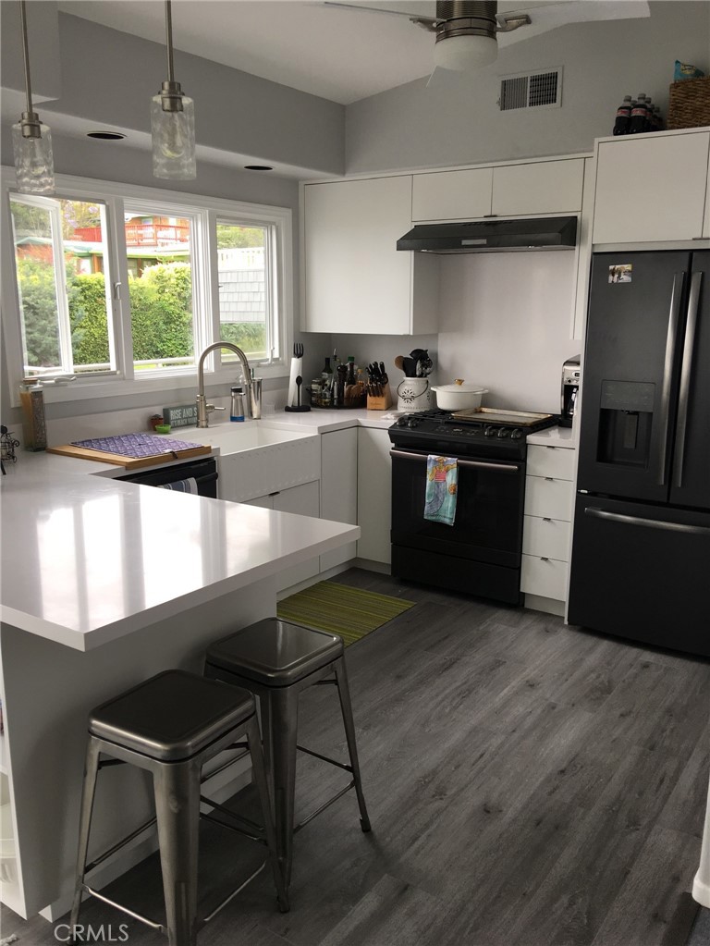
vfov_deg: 61.6
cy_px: 473
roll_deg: -0.1
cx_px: 355
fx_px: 793
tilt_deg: -10.7
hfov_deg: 48.3
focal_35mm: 29
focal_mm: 4.15
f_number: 2.2
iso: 25
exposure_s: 1/60
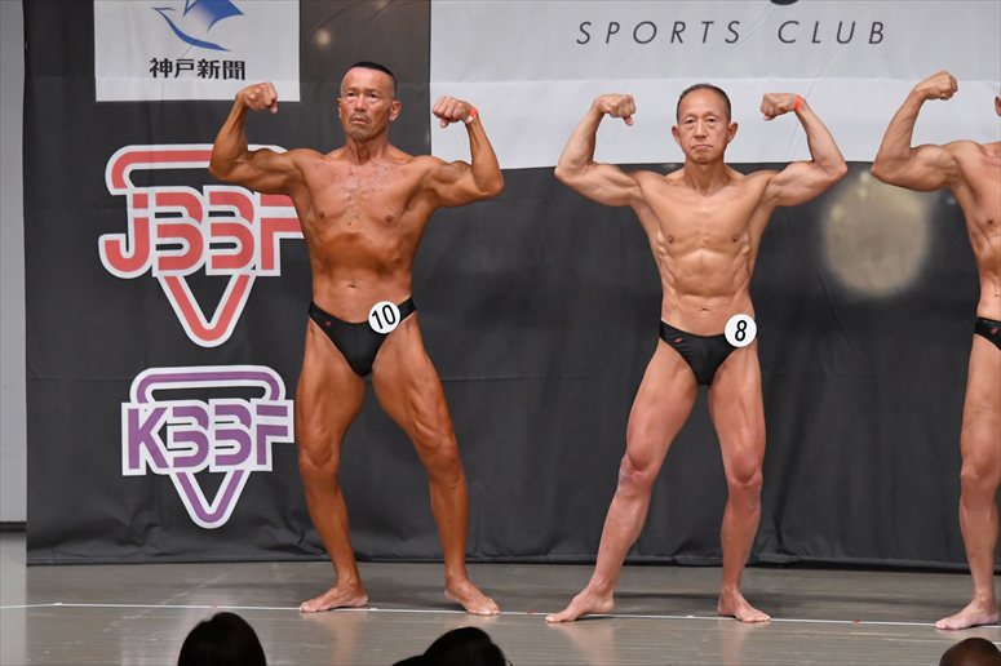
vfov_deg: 6.3
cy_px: 333
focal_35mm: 217
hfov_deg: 9.5
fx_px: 6031
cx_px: 500
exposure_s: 1/400
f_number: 5.6
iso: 5000
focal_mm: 145
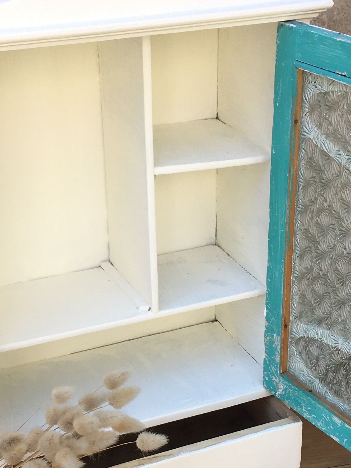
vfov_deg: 27.6
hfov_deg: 21.0
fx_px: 946
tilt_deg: -28.5
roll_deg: +1.4
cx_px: 180
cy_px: 316
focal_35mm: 70
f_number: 2.2
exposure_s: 1/337
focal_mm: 4.15
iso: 25
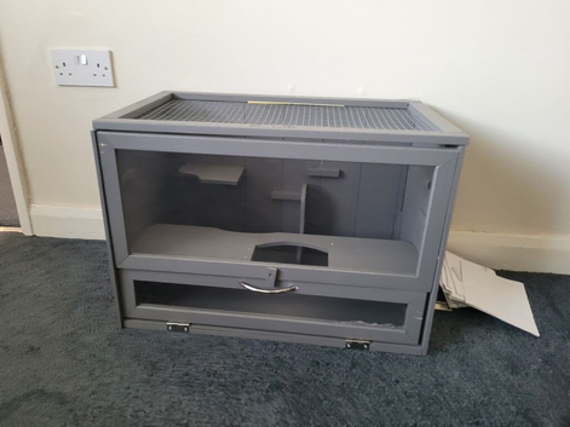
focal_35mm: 26
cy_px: 214
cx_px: 285
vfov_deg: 53.0
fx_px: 428
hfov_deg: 67.3
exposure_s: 1/50
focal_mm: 5.4
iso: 400
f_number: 1.8
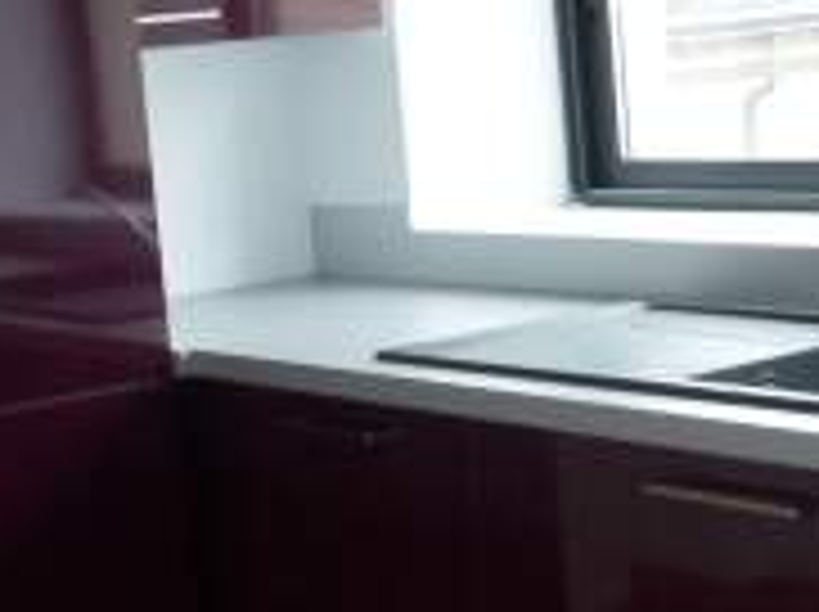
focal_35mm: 88
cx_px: 270
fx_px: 2079
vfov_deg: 16.7
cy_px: 252
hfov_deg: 22.2
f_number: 3.3
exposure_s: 1/30
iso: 160
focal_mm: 4.1
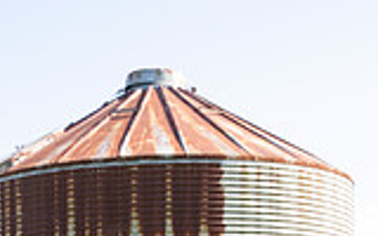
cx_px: 28
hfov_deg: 14.8
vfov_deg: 8.4
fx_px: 1442
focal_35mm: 140
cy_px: 618
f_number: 7.1
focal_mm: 38
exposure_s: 1/320
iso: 400
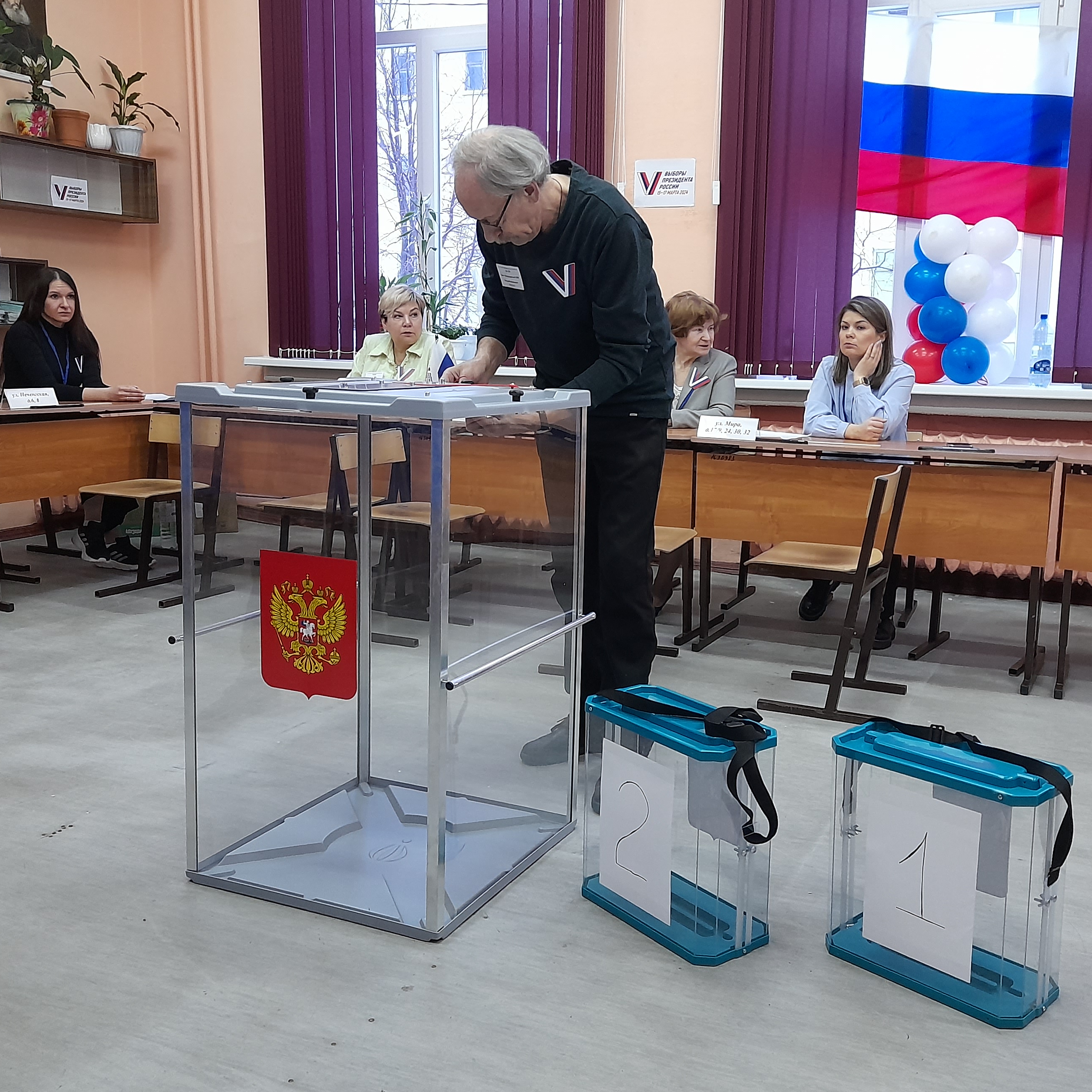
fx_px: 1213
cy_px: 507
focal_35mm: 34
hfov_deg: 48.3
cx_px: 633
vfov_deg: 48.4
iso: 320
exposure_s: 1/50
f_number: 2
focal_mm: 4.6
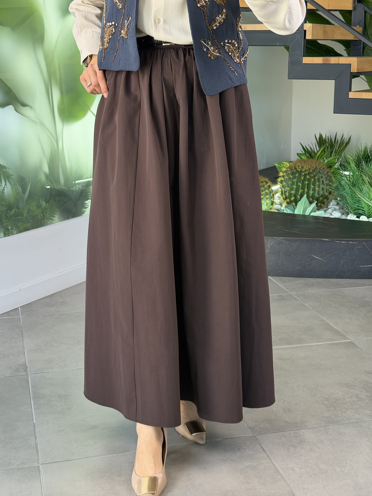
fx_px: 745
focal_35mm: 52
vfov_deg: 36.8
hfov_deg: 28.0
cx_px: 177
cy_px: 262
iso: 80
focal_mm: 6.76
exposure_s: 1/142
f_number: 1.78
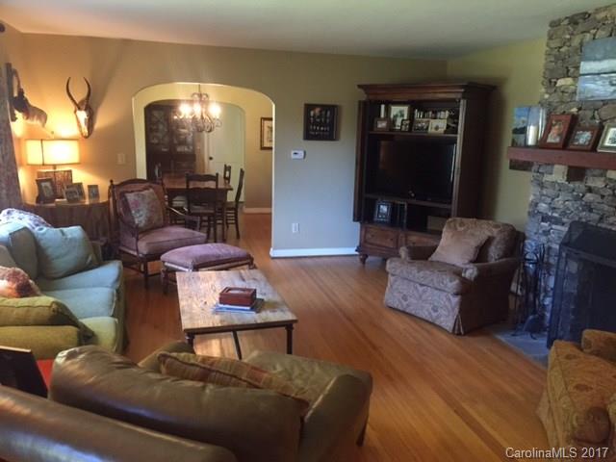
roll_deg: -3.1
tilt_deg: -9.7
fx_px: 516
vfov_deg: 48.2
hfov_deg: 61.7
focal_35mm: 29
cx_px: 308
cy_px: 231
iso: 250
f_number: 2.2
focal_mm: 4.15
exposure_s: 1/30
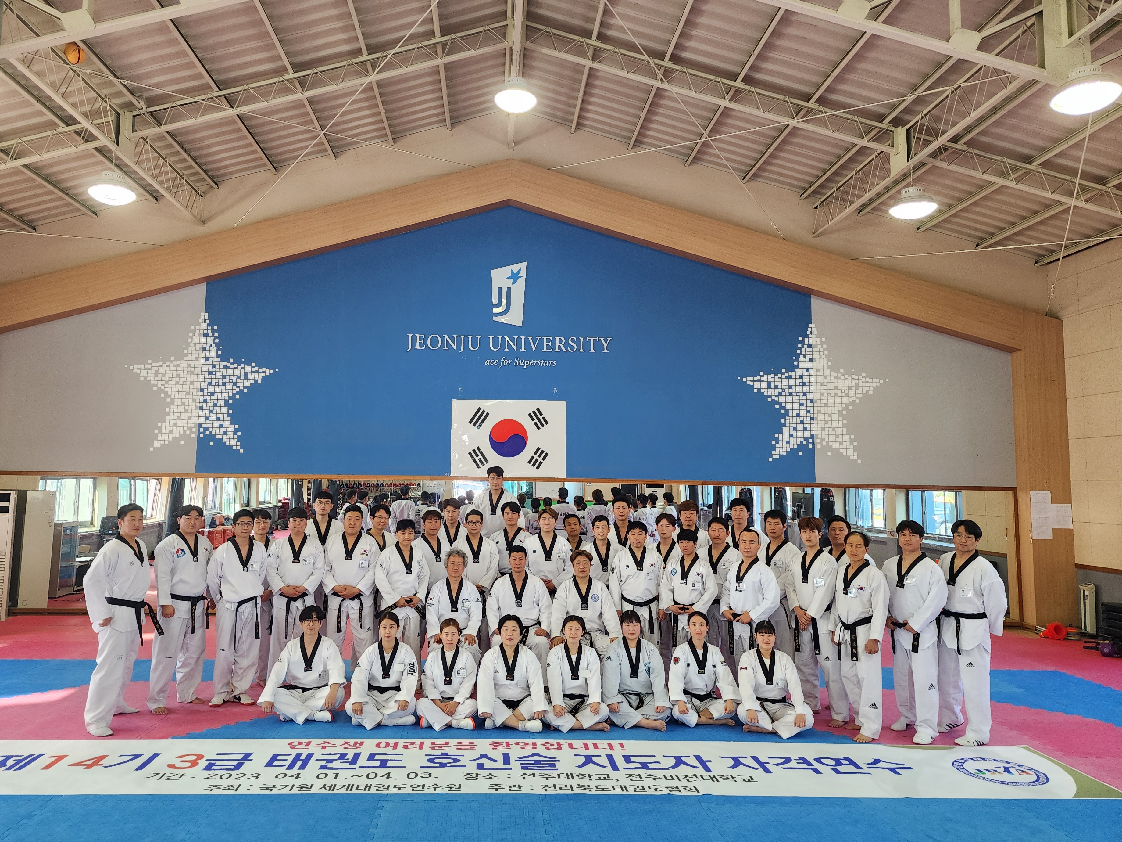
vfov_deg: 54.8
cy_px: 391
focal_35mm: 25
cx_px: 514
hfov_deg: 69.3
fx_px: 810
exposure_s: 1/120
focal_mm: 6.4
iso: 160
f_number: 1.8
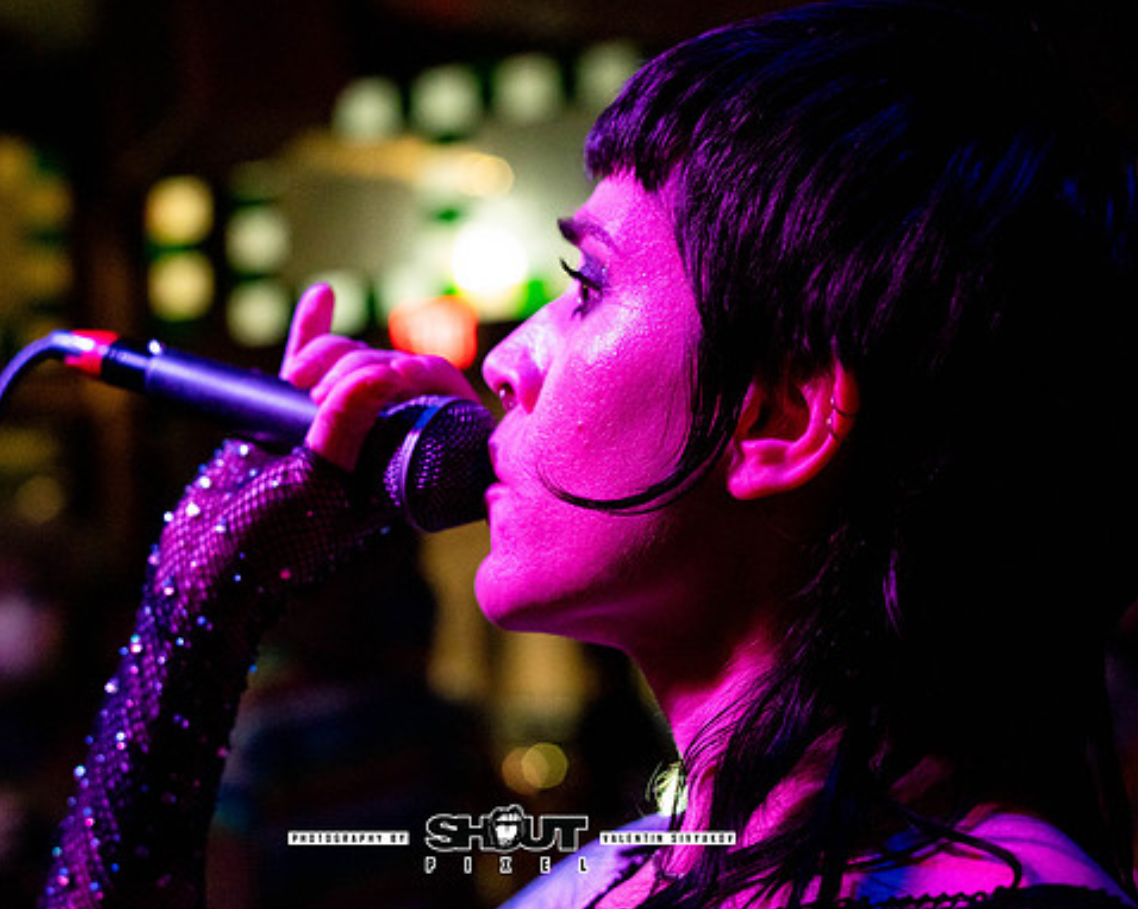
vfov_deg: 26.7
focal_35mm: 57
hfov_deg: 33.0
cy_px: 453
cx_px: 512
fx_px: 1919
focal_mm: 50
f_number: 3.2
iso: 2000
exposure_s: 1/160
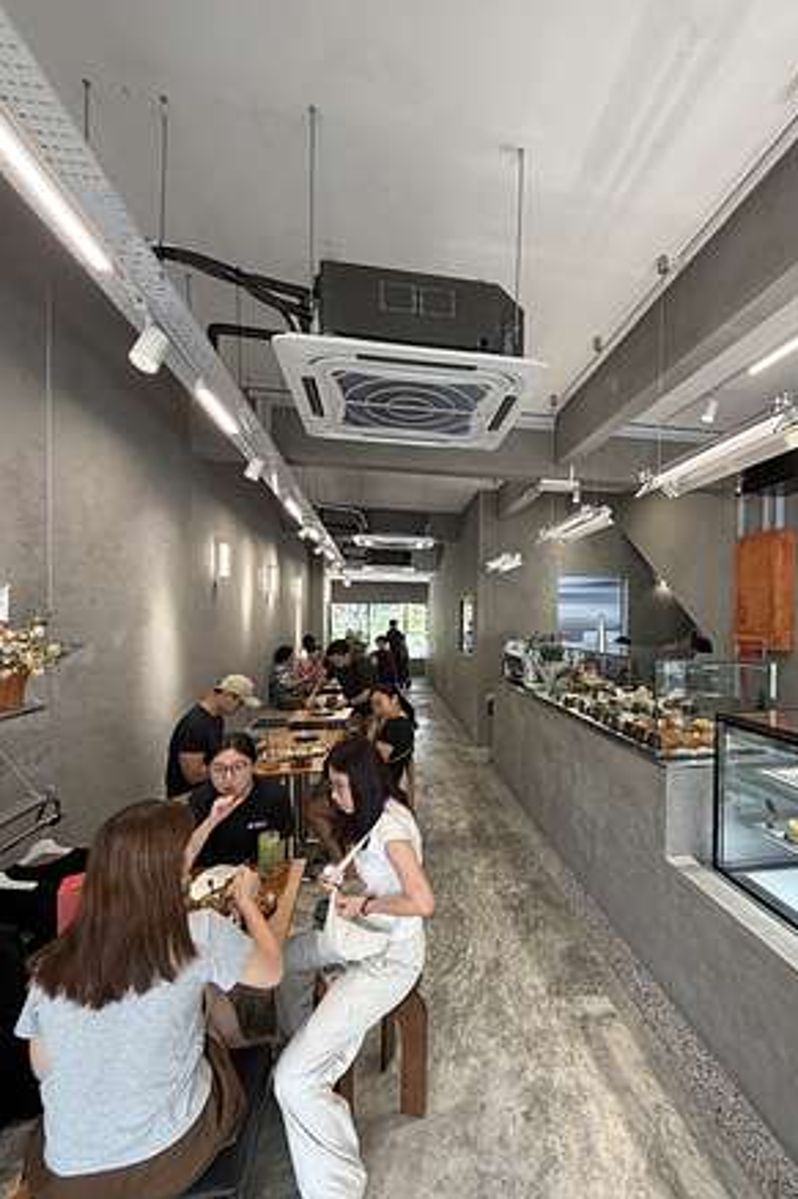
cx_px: 488
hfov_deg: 72.7
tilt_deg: -4.0
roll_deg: +1.2
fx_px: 532
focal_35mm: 16
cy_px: 631
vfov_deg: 96.7
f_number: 2.2
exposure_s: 1/121
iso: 200
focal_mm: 2.22
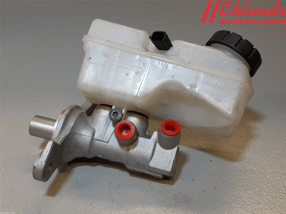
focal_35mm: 26
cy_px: 107
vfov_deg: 53.1
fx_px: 215
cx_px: 143
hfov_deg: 67.3
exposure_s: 1/100
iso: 64
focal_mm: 3.93
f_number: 1.7
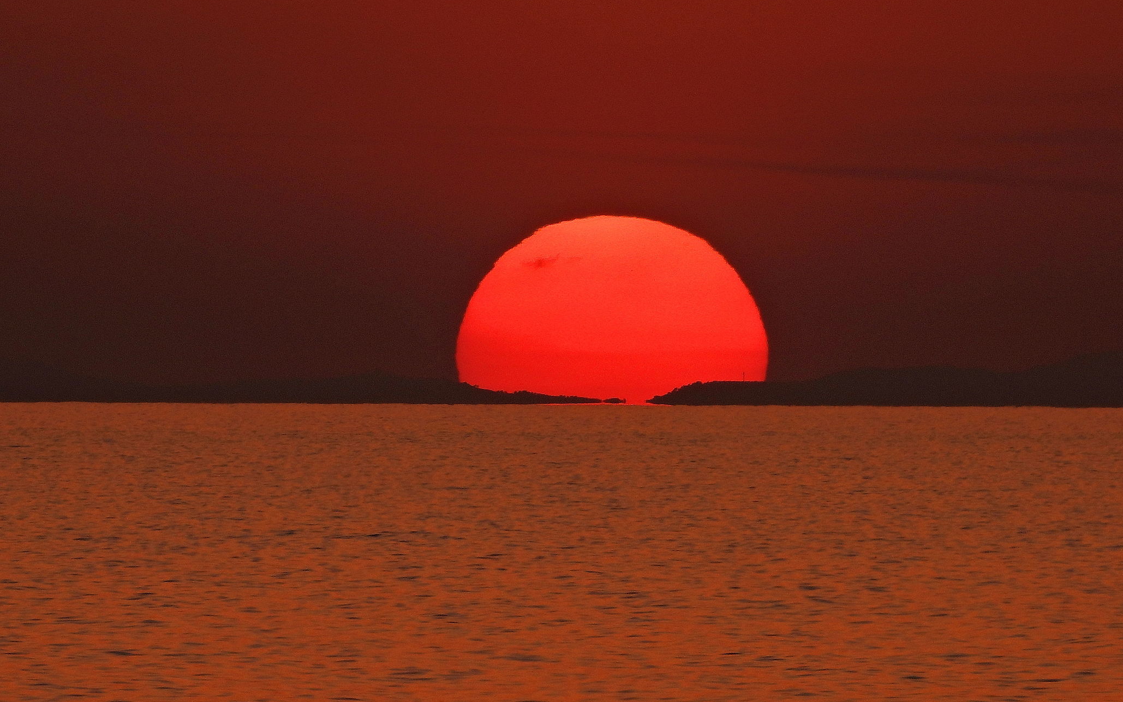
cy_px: 453
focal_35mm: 1063
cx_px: 568
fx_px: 32532
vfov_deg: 1.2
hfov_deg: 2.0
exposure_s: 1/200
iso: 100
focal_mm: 155
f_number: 8
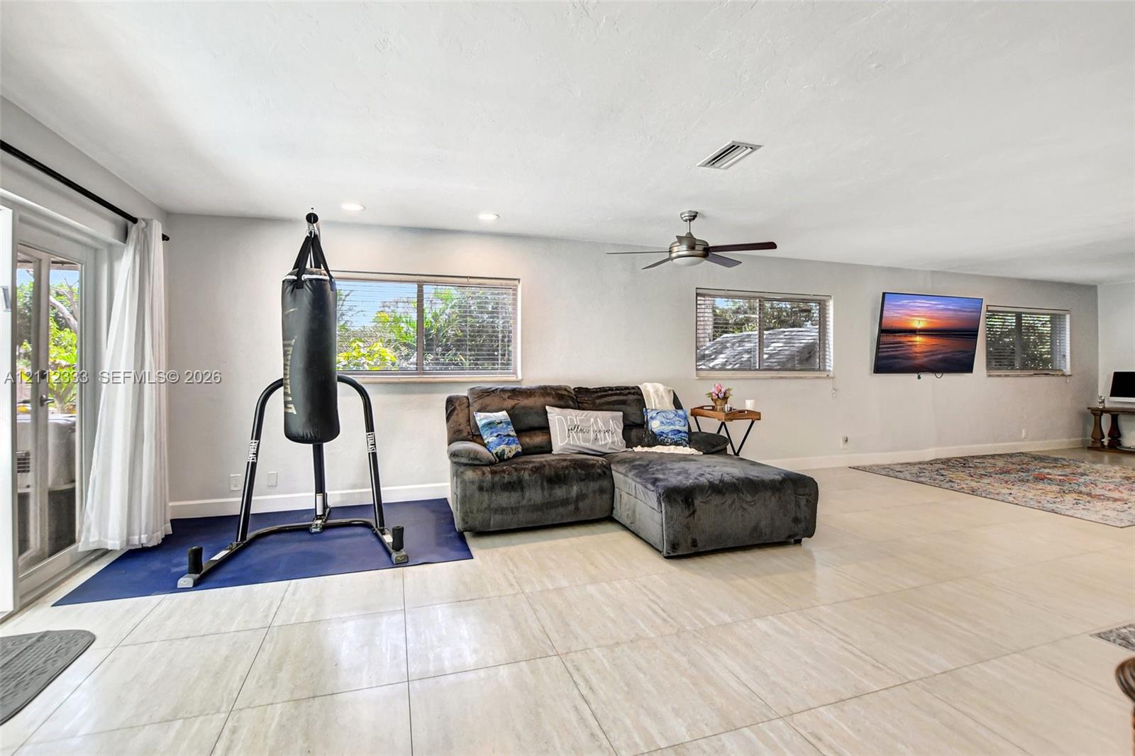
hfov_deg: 100.4
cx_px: 568
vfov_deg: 77.3
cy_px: 378
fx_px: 473
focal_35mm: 15
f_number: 8
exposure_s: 1/10
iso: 1000
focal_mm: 10
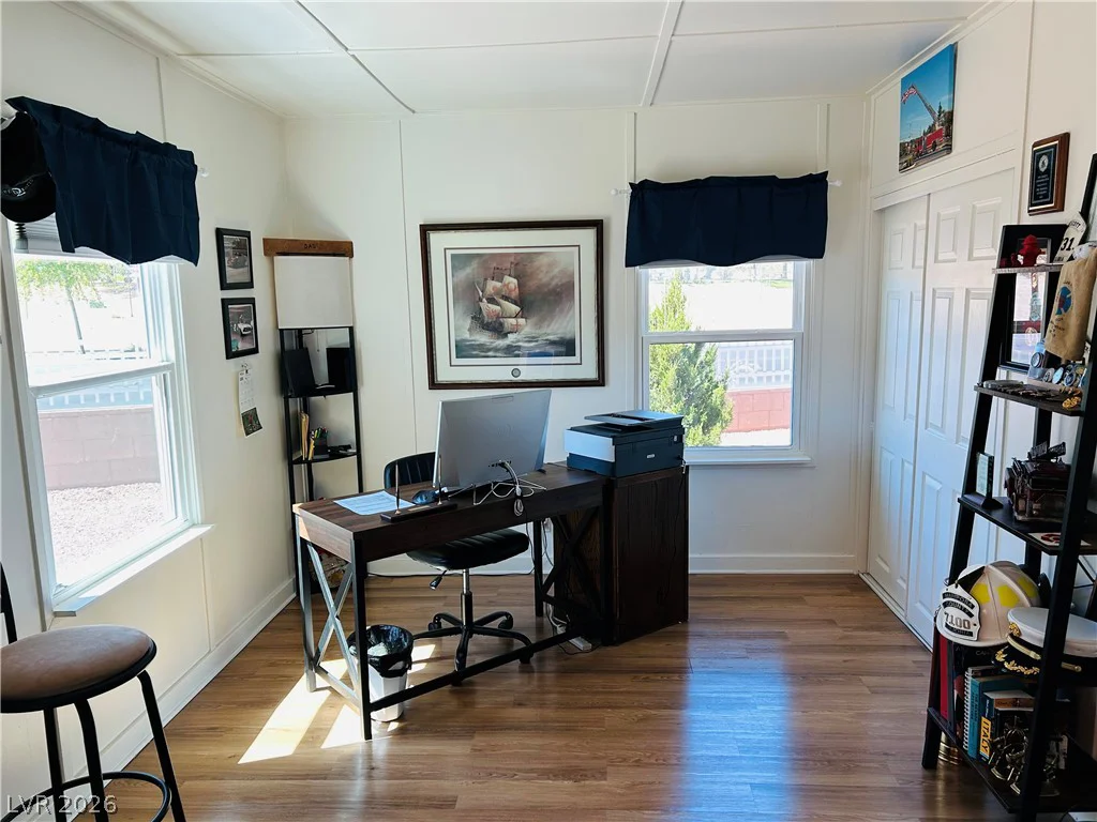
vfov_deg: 53.1
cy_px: 411
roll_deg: +0.8
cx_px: 548
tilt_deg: -9.2
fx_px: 824
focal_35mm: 26
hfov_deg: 67.3
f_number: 1.5
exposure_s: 1/120
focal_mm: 5.7
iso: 80
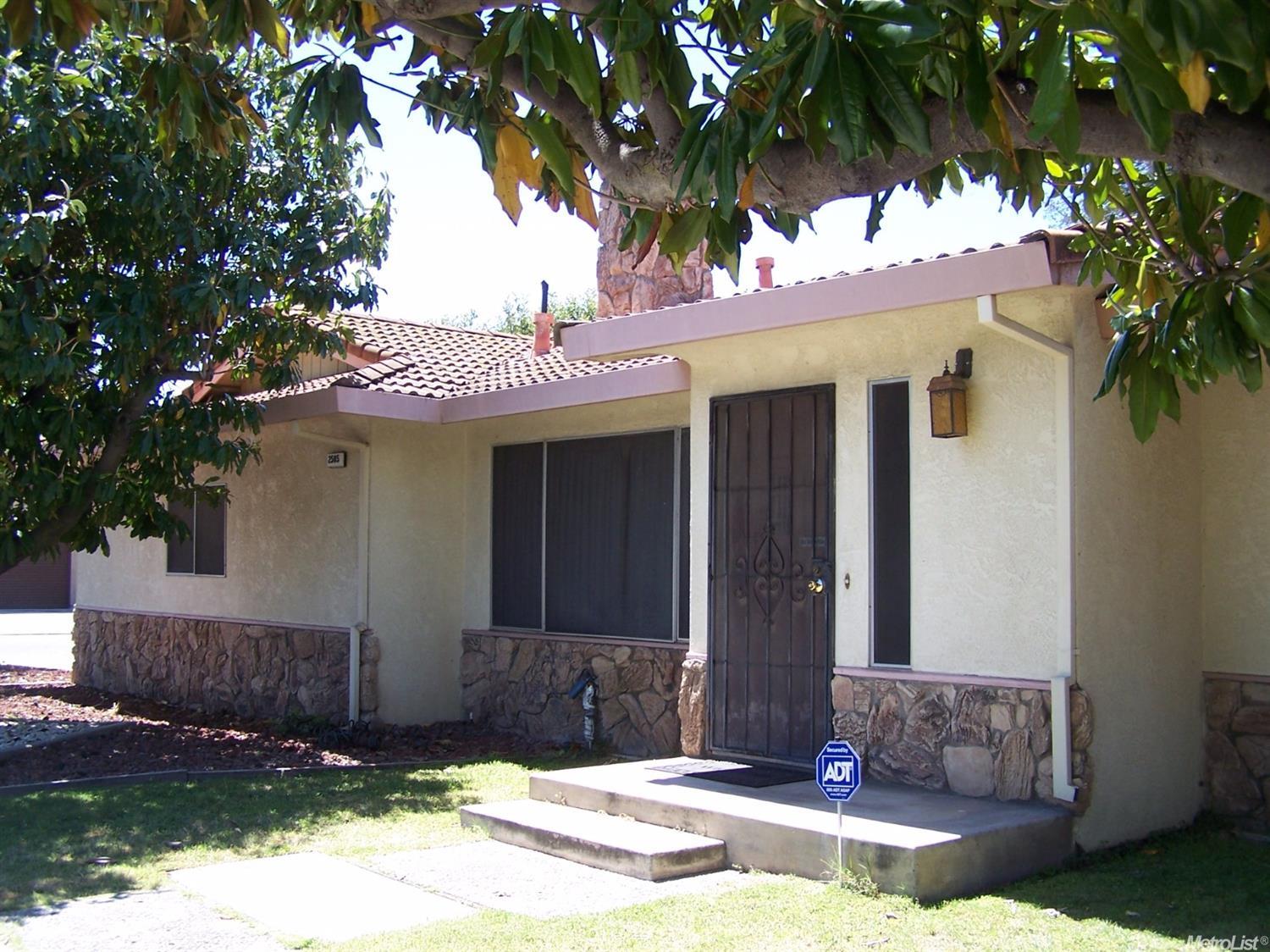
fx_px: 1394
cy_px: 476
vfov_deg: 37.7
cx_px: 635
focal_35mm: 38
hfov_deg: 49.0
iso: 80
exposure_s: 1/250
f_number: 2.8
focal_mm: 6.3
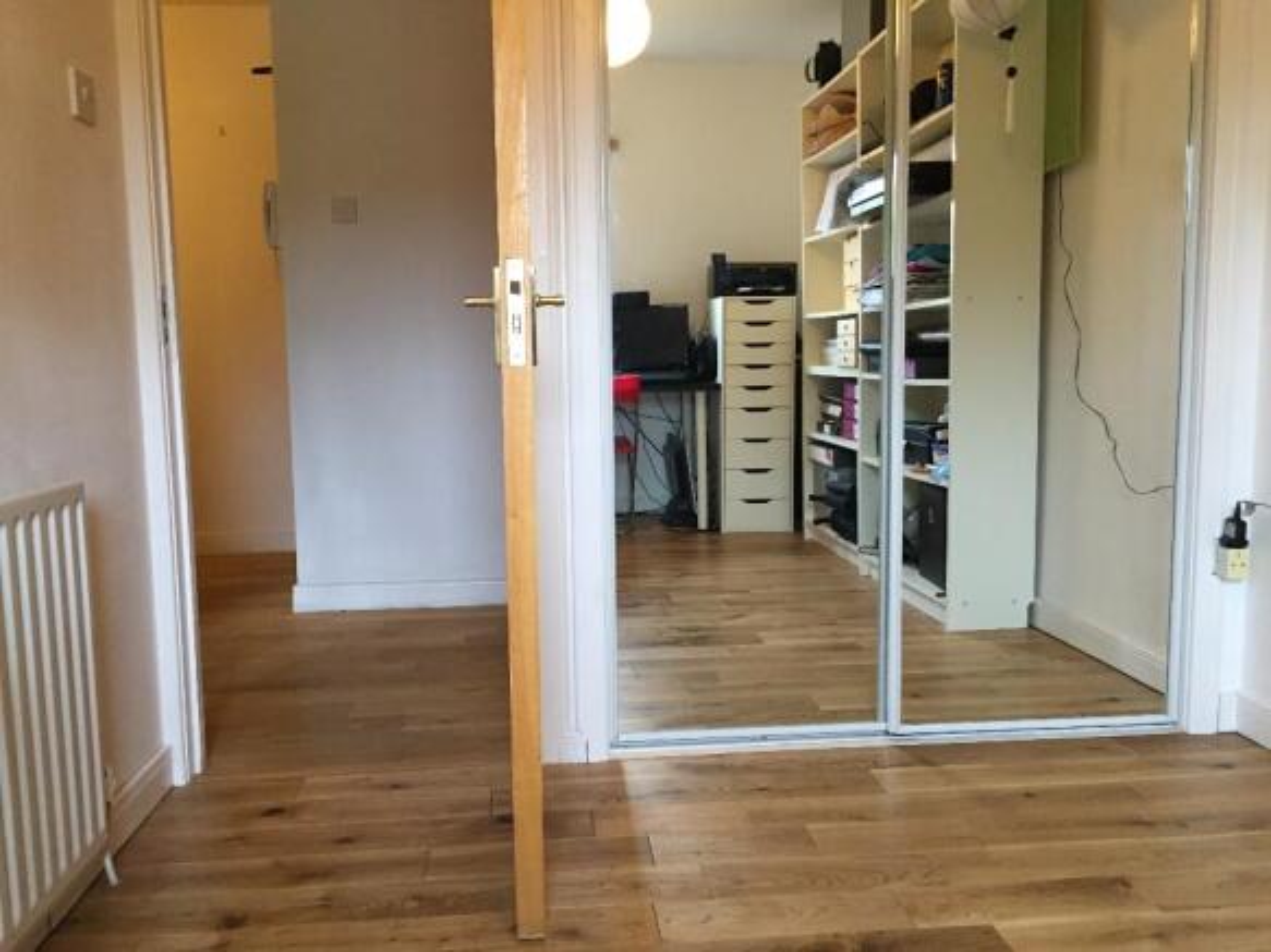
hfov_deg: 61.7
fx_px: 1065
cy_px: 476
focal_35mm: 29
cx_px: 636
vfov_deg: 48.2
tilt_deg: -6.9
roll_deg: +0.3
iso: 160
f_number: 2.2
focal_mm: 4.15
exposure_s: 1/30
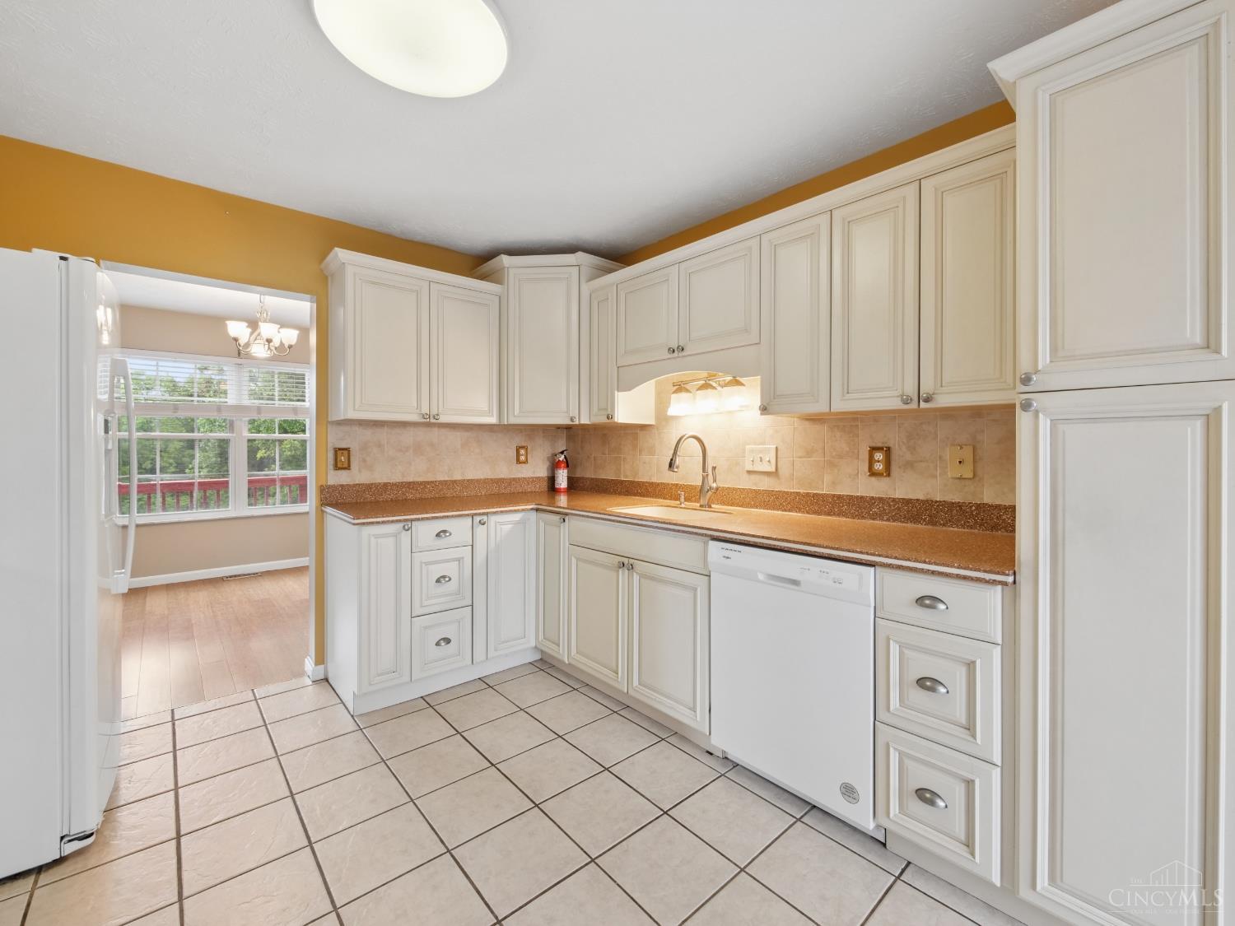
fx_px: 499
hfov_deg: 102.1
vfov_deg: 85.7
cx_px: 618
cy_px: 463
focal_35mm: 14
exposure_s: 1/20
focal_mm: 7
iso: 640
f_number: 7.1
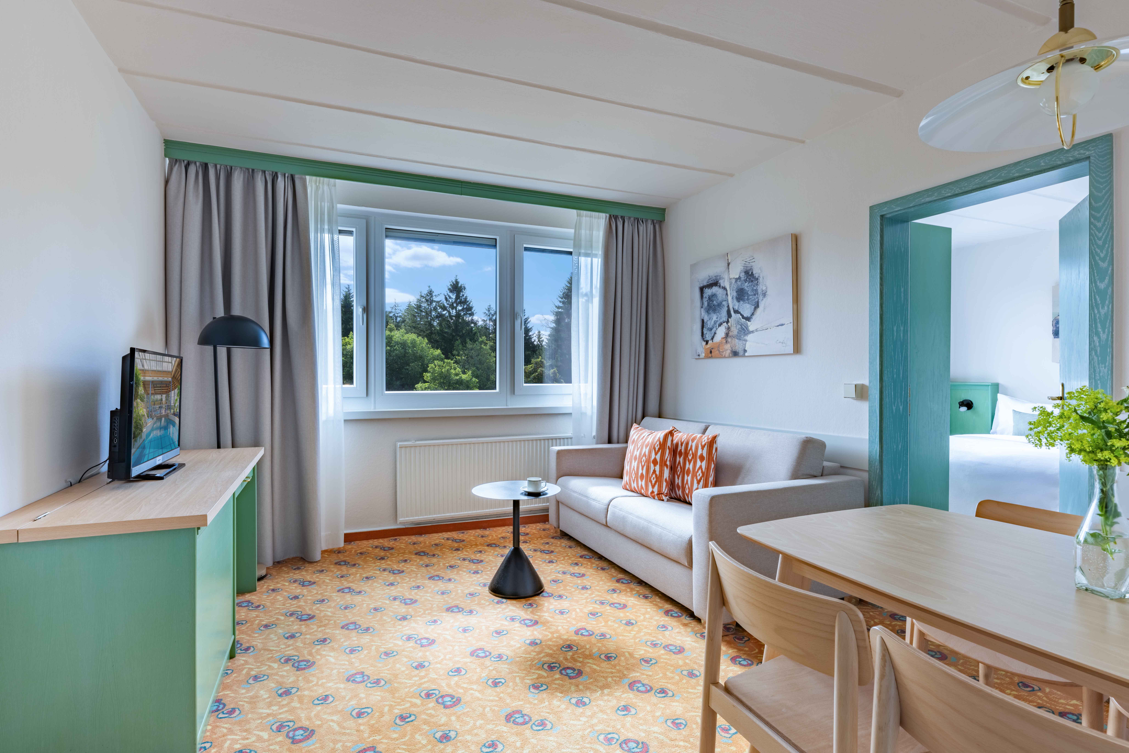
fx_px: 564
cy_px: 376
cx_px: 564
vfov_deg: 67.4
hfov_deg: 90.0
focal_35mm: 18
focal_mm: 18
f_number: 13
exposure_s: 1/160
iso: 64
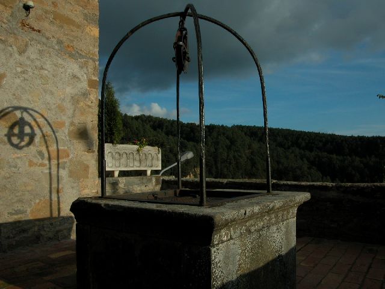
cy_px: 144
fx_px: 311
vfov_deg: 49.7
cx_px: 192
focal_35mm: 28
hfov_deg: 63.4
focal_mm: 7.1
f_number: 7.1
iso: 100
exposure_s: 1/536
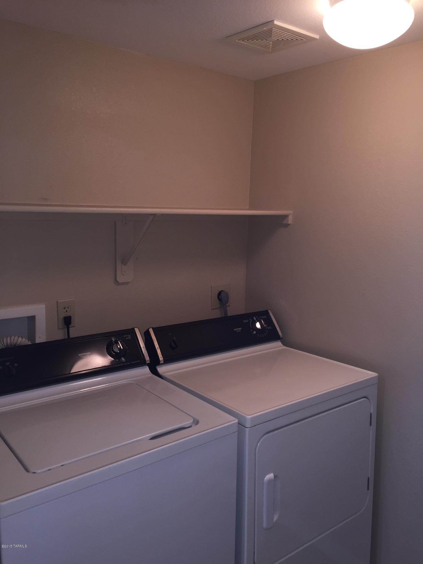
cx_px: 212
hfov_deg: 48.2
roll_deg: -2.1
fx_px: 472
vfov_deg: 61.7
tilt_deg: -8.6
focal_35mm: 29
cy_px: 282
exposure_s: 1/30
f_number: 2.2
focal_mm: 4.15
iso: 40
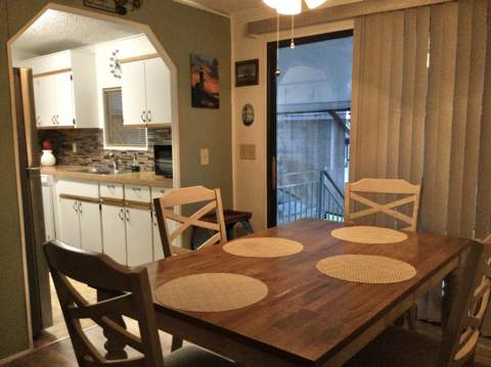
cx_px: 246
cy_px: 184
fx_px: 439
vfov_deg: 45.4
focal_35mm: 31
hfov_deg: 58.4
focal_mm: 3.3
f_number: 2.4
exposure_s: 1/30
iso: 200
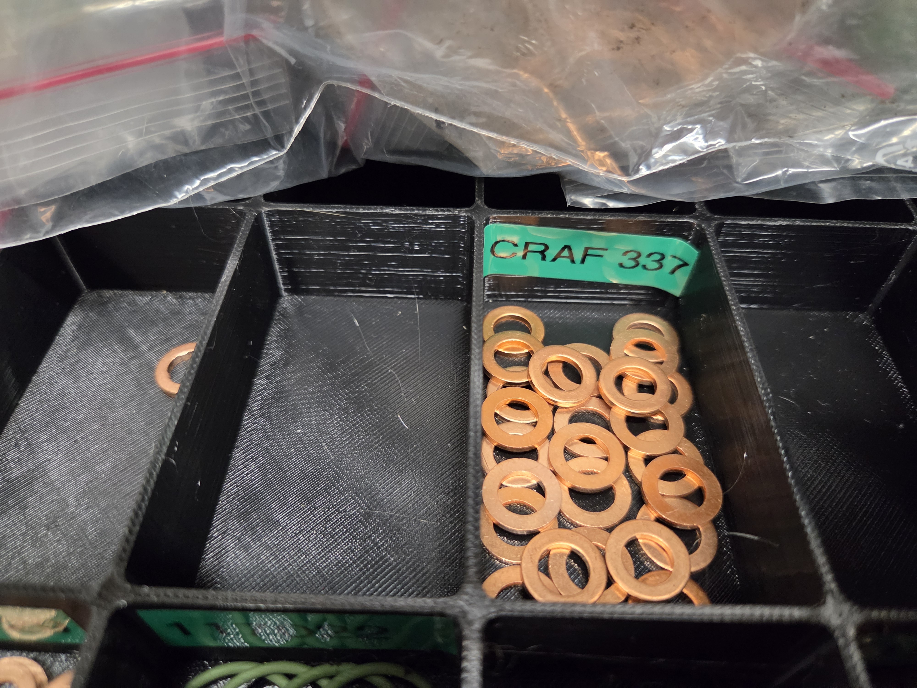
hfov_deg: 73.9
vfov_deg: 58.9
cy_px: 344
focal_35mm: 23
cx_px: 458
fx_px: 609
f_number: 1.8
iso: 1250
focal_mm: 5.4
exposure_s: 1/100
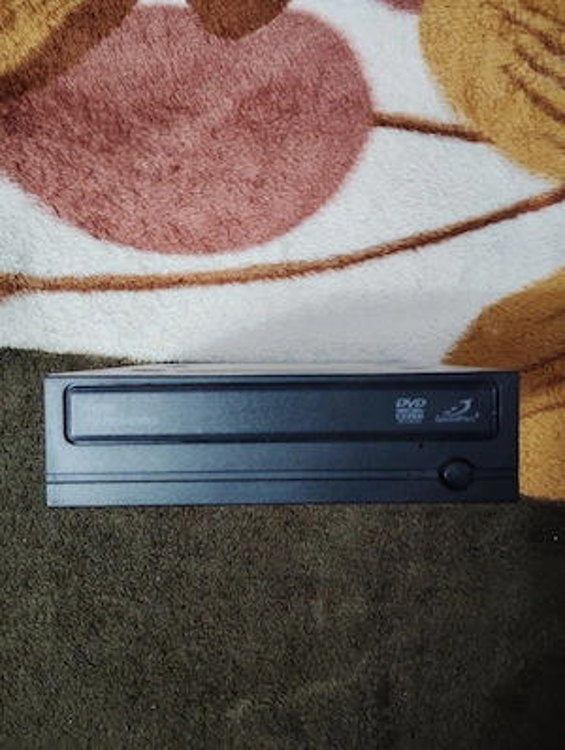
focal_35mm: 28
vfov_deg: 63.4
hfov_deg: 49.9
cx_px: 282
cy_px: 375
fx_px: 607
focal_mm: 4.22
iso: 1175
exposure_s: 1/25
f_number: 1.8
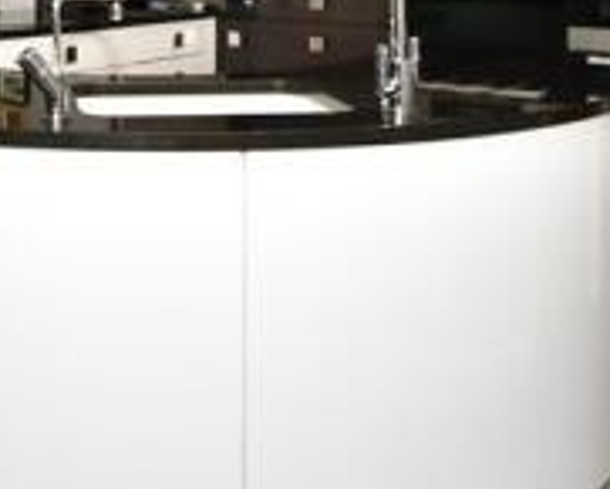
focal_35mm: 51
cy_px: -62
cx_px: 78
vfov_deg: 27.0
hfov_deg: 34.8
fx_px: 921
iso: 800
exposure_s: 1/60
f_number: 7.1
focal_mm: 10
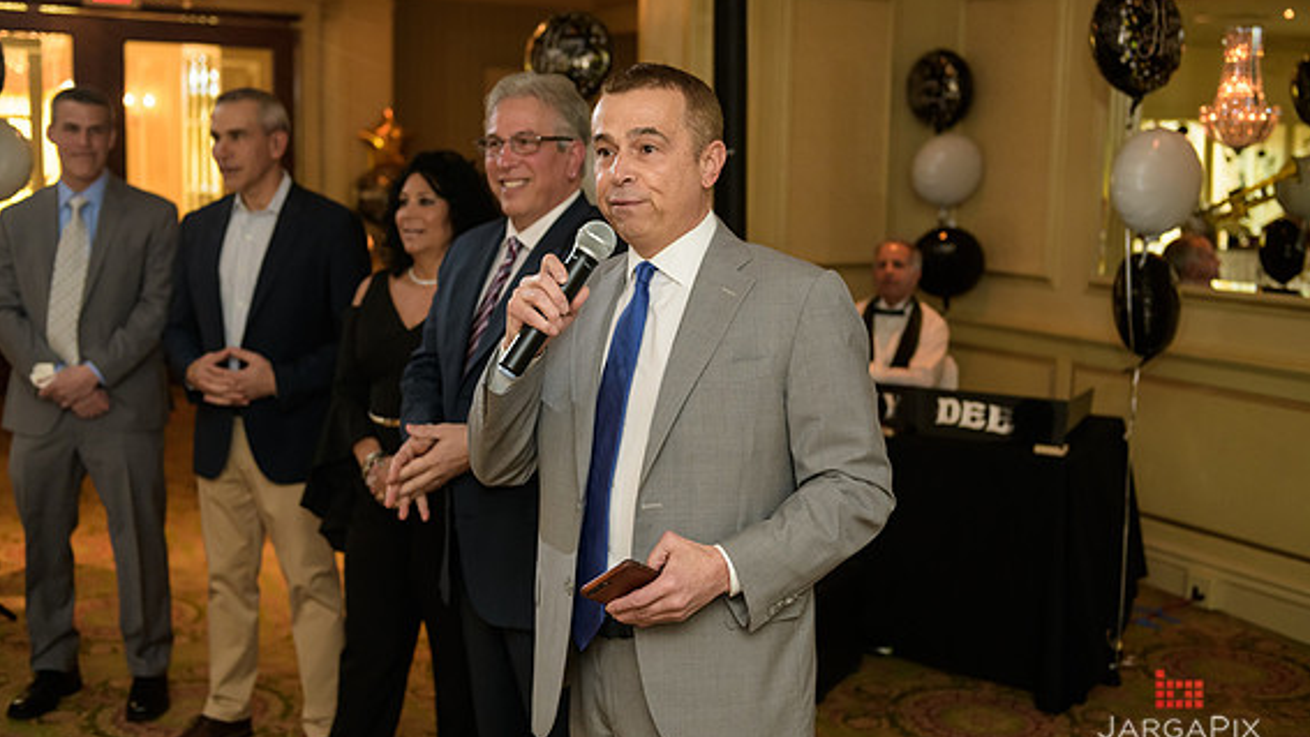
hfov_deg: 45.5
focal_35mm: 45
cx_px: 649
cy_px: 343
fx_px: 1563
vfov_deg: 26.5
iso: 1000
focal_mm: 42
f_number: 3.2
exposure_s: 1/125
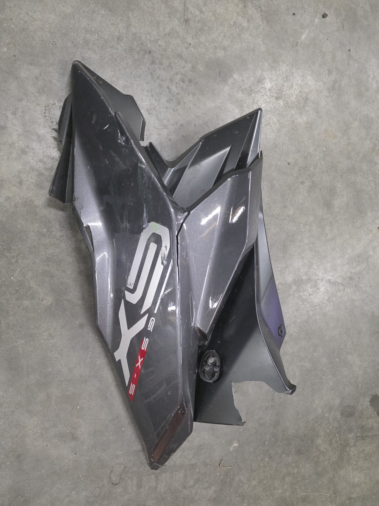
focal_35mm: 23
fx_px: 336
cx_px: 190
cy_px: 253
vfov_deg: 73.9
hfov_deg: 58.9
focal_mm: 6.25
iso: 1600
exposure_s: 1/100
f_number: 1.7
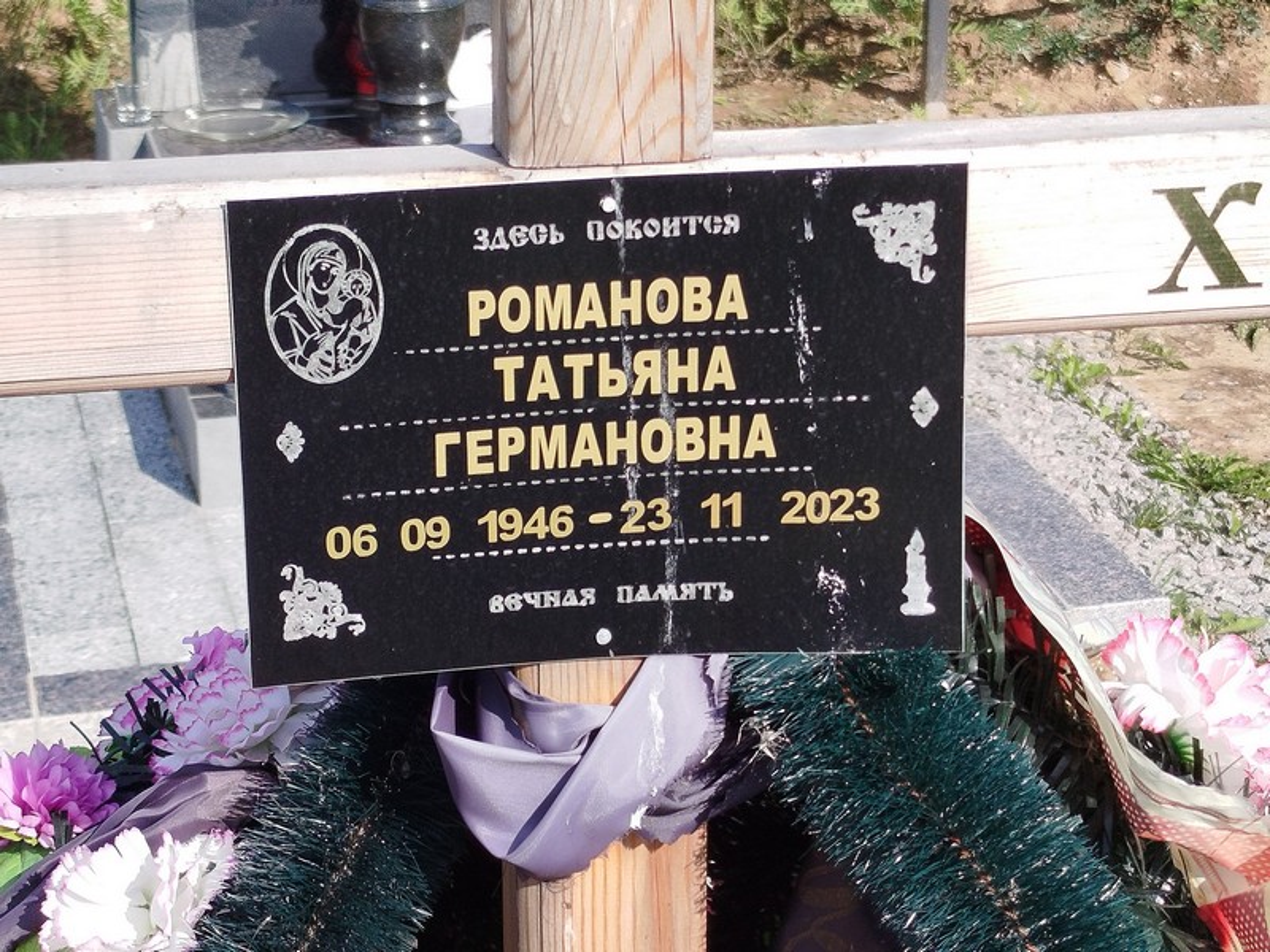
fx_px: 1064
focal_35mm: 29
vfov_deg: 48.2
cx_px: 635
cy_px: 476
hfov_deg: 61.7
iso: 50
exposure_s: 1/467
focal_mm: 5.31
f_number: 1.7
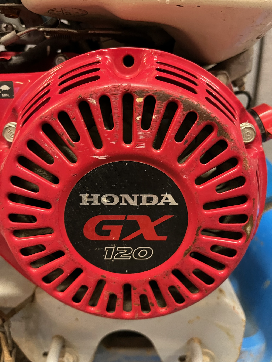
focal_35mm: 26
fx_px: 272
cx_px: 136
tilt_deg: -18.8
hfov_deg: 53.1
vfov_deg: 67.3
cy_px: 181
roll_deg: +0.3
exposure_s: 1/33
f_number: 1.6
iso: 500
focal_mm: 5.1
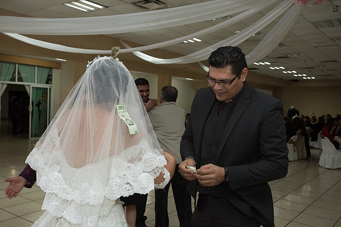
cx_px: 170
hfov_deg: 54.4
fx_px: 332
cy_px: 114
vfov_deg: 37.9
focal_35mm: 35
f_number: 4
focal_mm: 35
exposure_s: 1/100
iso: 1600
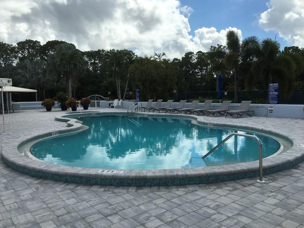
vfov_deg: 46.8
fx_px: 263
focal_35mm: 30
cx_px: 152
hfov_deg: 60.0
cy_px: 115
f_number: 2.2
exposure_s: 1/3344
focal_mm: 4.15
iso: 25
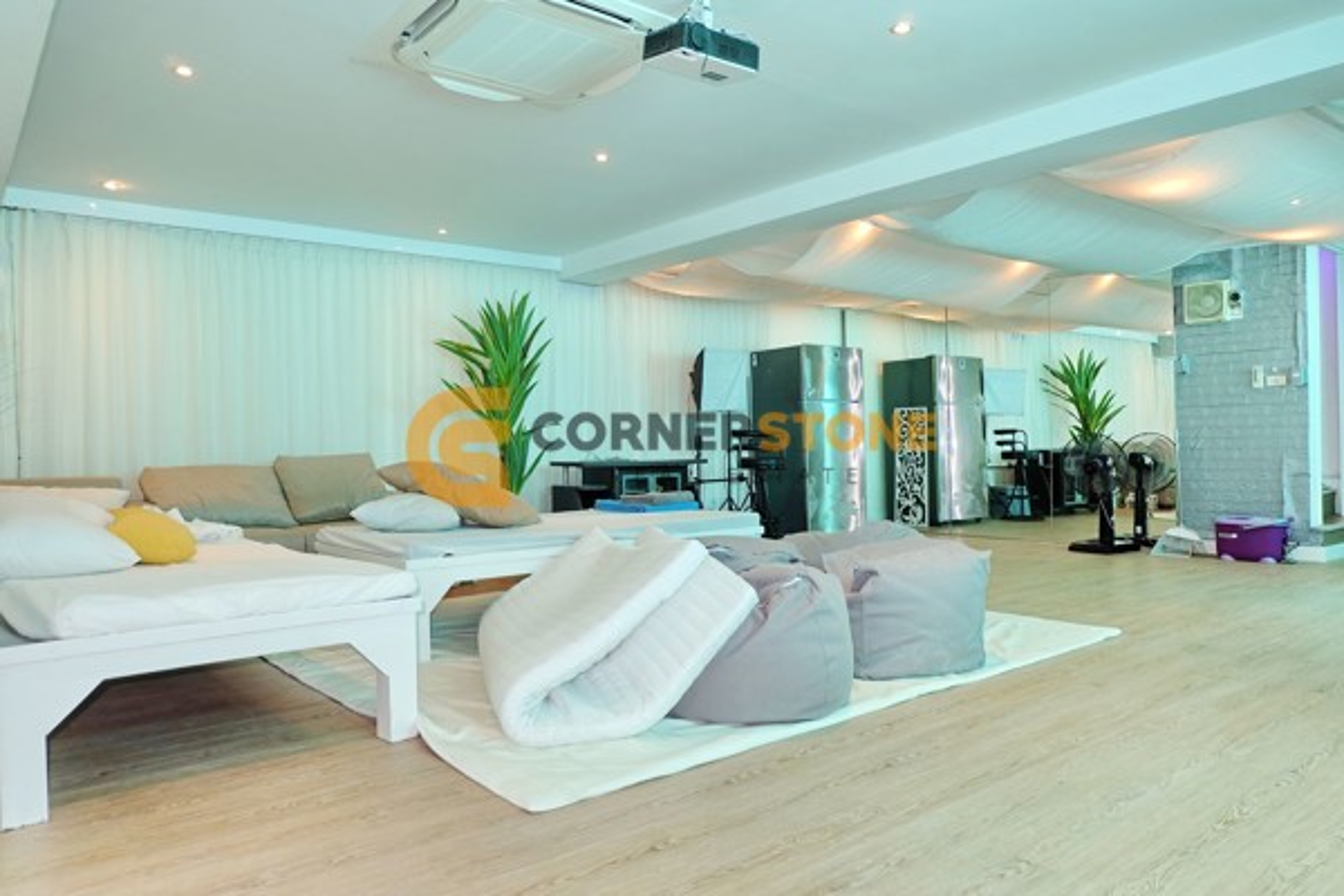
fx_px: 896
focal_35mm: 24
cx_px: 672
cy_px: 448
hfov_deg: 73.7
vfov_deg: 53.1
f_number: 3.5
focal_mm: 16
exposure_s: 1/30
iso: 200
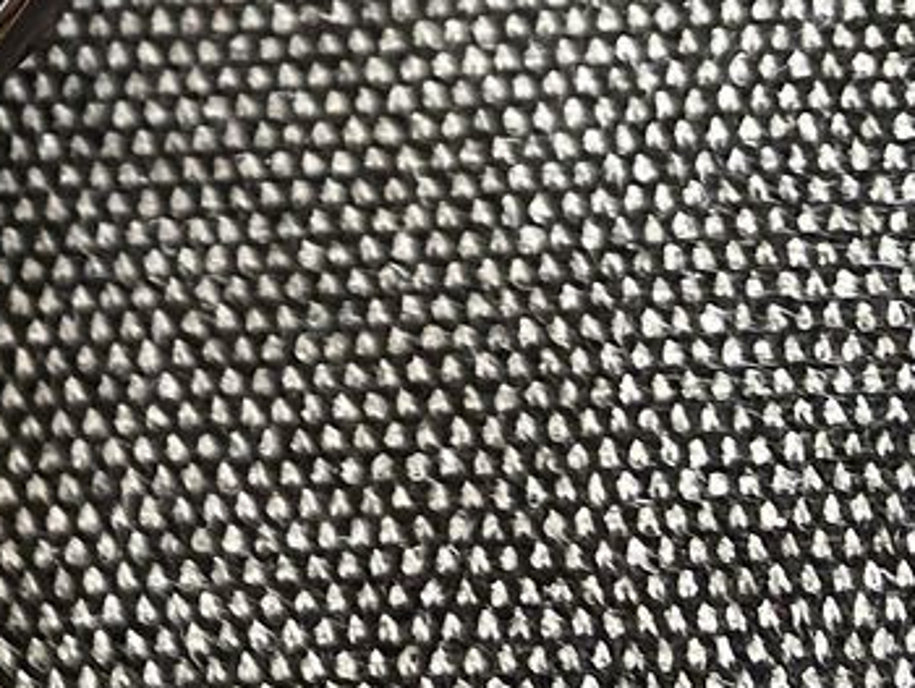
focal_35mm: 95
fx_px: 2513
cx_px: -748
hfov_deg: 16.9
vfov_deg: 14.7
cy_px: -262
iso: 500
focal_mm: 4.25
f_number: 1.8
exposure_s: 1/40
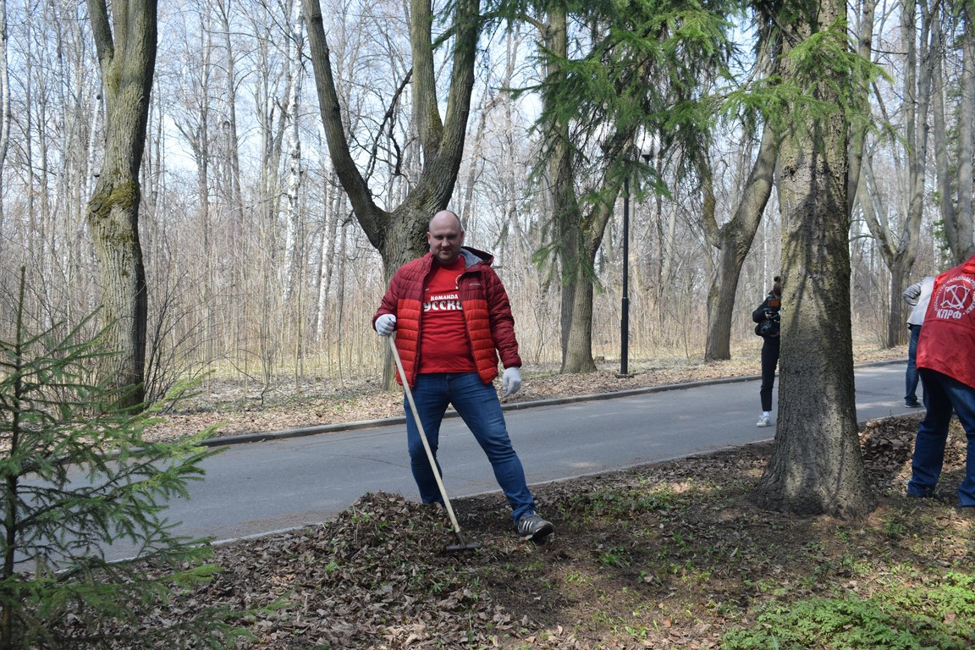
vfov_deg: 34.2
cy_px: 325
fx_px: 1056
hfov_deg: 49.6
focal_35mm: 39
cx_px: 488
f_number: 7.1
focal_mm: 26
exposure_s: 1/200
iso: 400
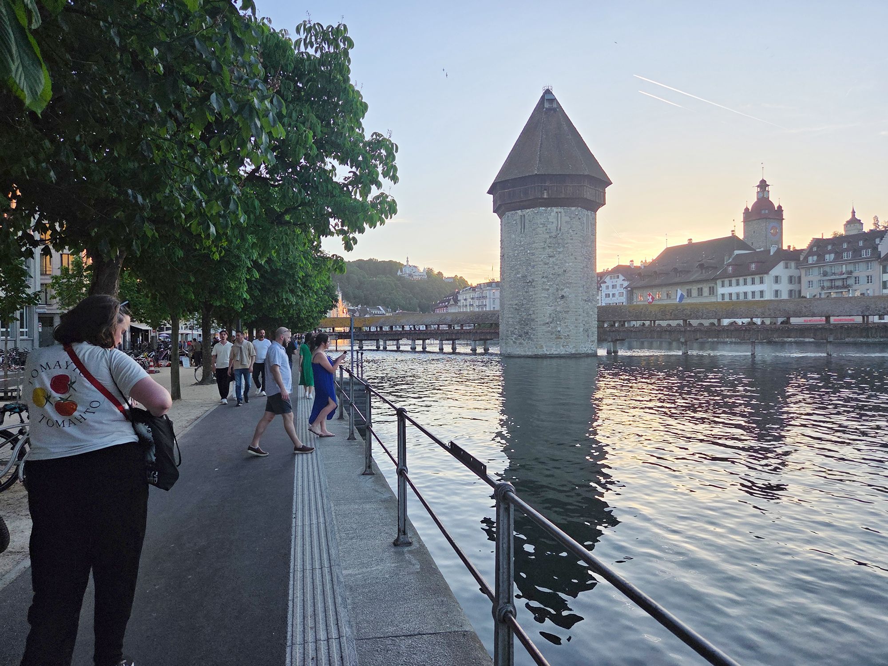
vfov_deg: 58.9
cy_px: 333
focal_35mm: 23
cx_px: 444
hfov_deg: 73.9
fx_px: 590
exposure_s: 1/2671
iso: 80
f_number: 1.8
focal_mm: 5.4
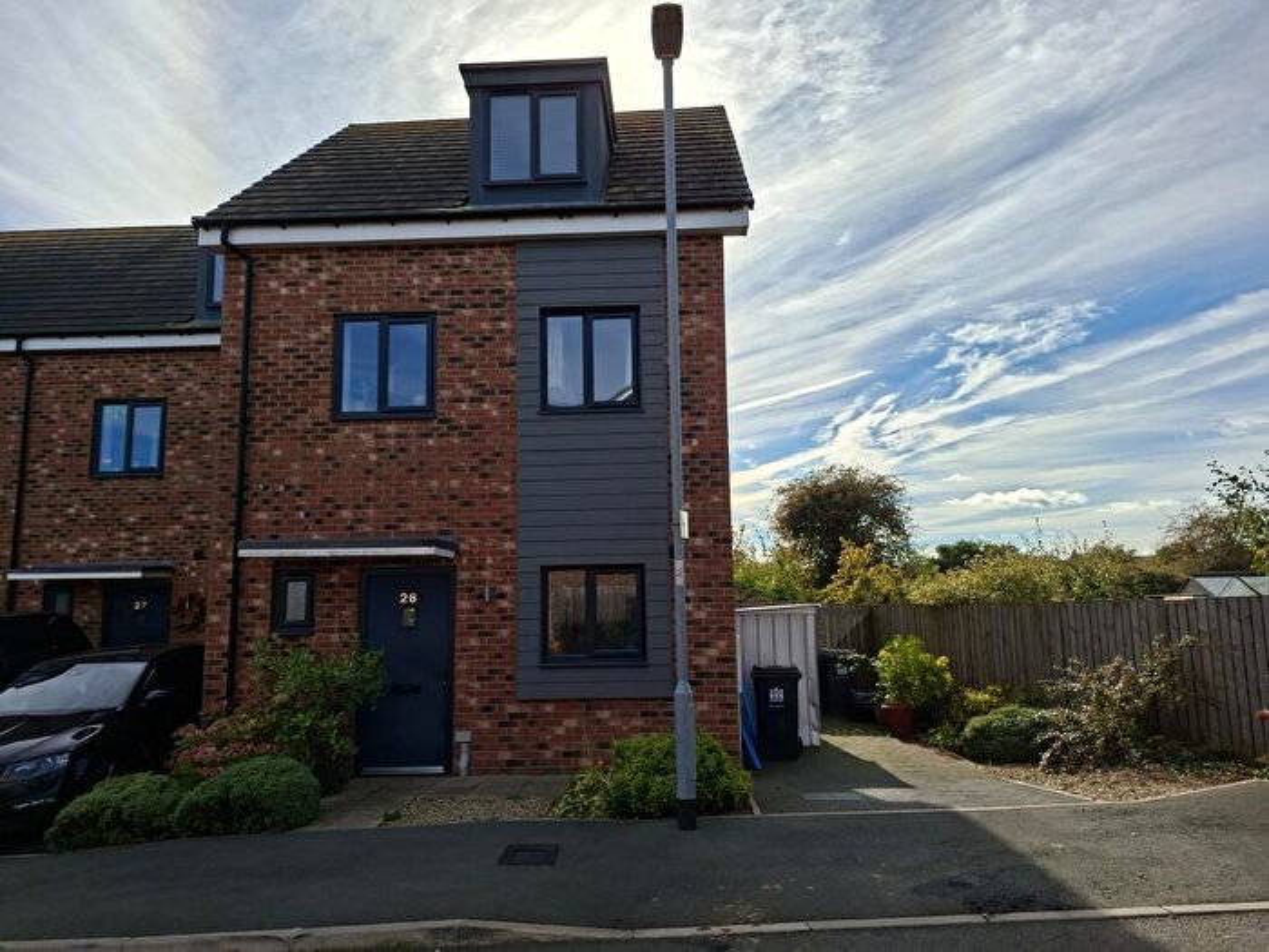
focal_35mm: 23
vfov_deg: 58.9
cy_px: 476
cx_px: 634
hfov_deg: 73.9
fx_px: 843
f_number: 1.8
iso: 50
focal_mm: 5.54
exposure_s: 1/4310
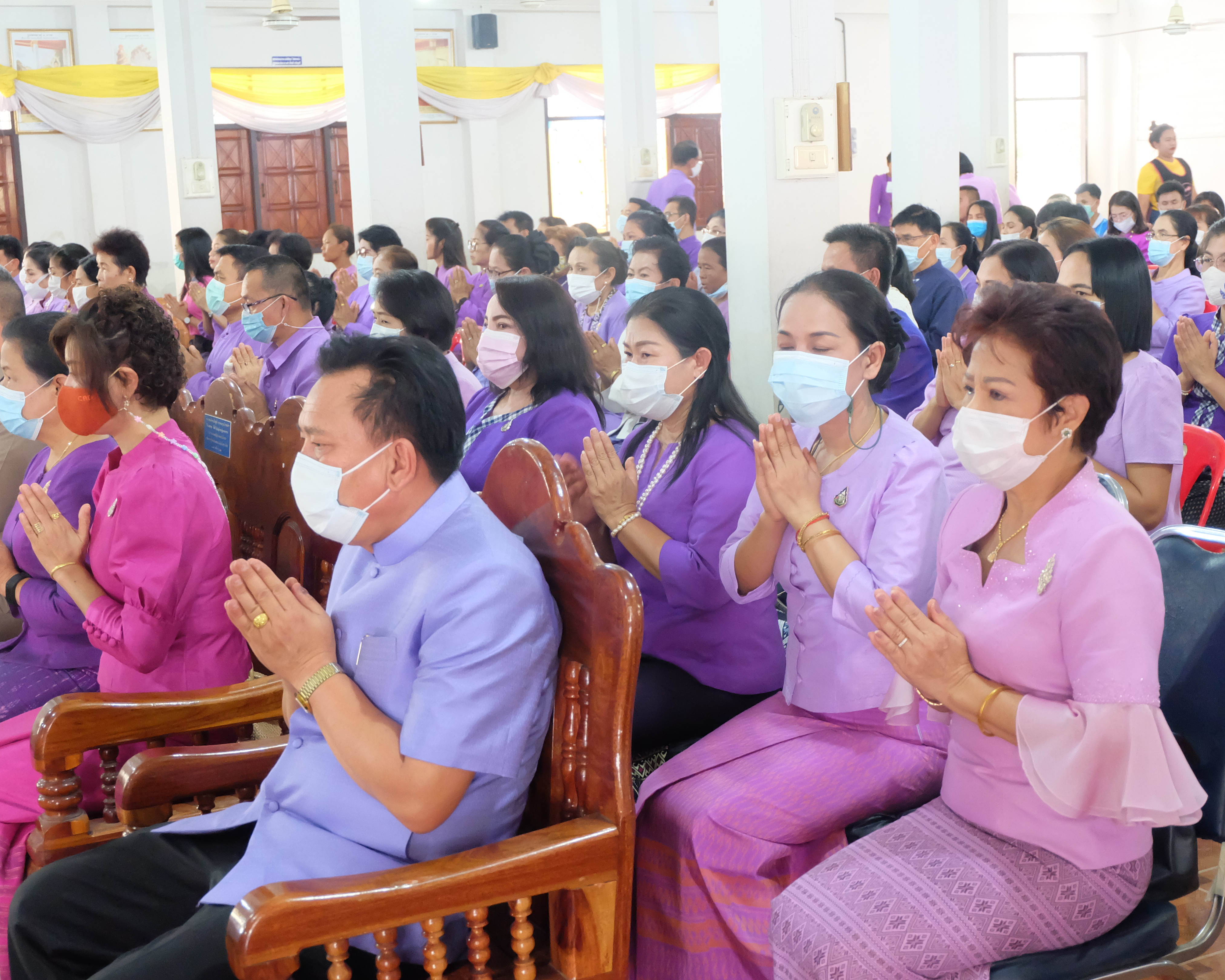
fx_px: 1740
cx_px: 647
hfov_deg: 38.8
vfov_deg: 31.5
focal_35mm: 48
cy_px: 495
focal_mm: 28.2
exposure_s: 1/50
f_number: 4.5
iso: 6400
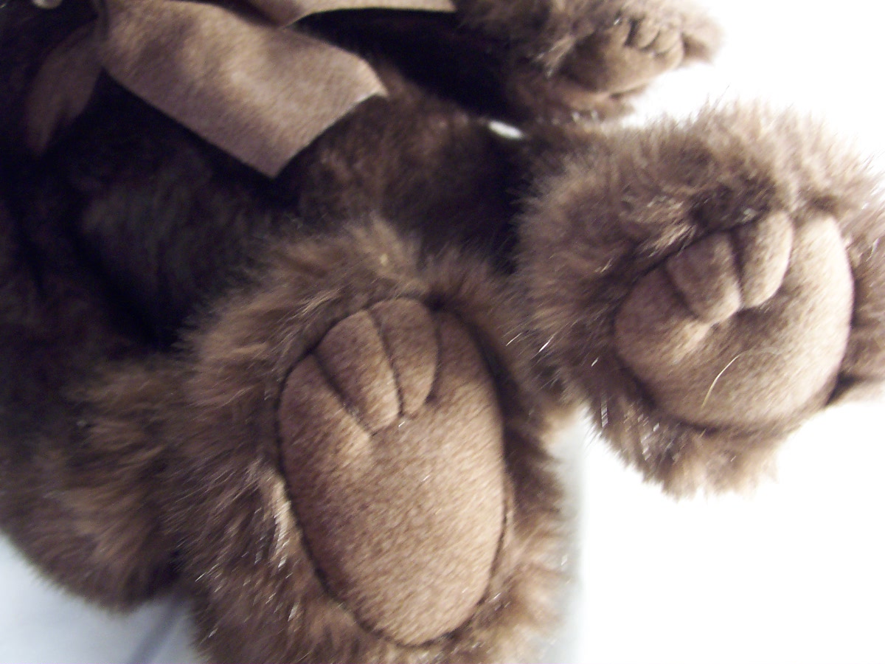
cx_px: 442
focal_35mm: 37
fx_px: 946
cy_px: 332
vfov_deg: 38.7
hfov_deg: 50.1
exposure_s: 1/30
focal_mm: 5.6
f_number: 2.8
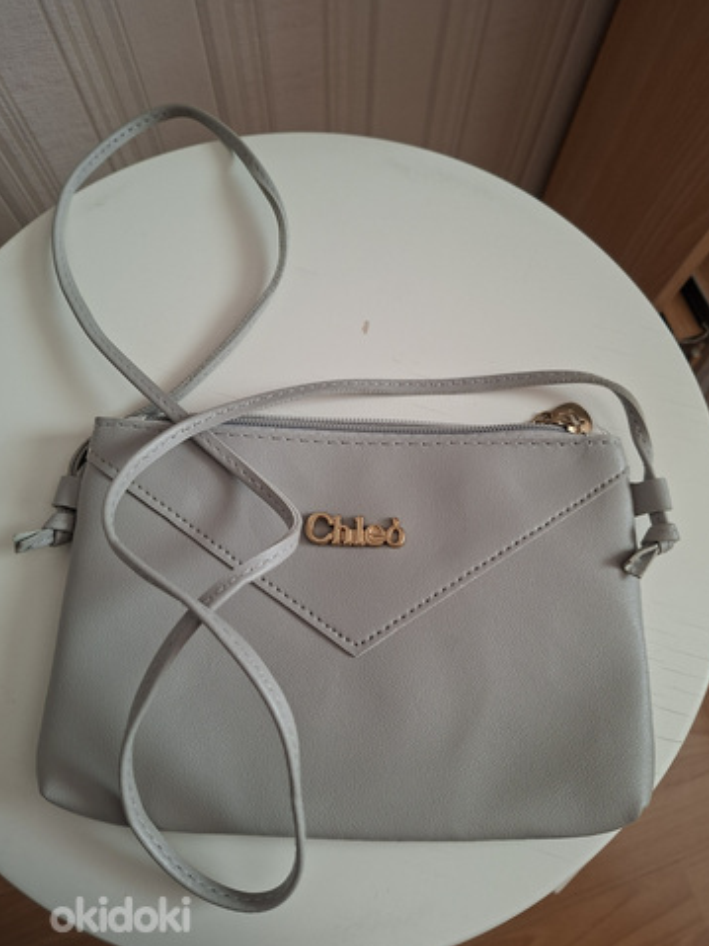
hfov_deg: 56.8
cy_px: 490
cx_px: 364
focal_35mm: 24
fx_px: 656
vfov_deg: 71.6
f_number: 1.8
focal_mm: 5.54
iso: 200
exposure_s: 1/50
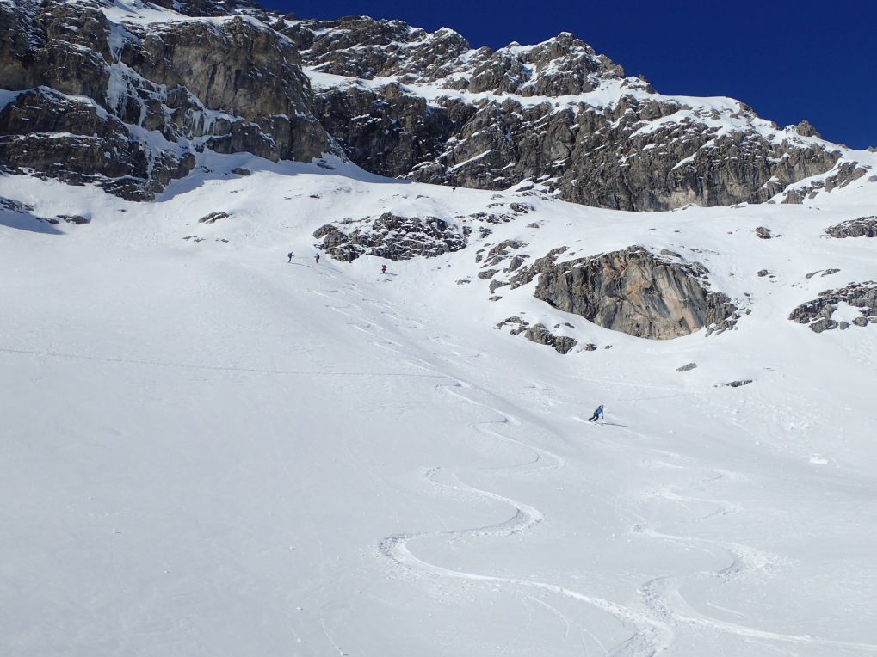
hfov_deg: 45.8
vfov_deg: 35.1
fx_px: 1039
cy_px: 324
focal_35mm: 41
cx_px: 429
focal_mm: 7.34
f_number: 11
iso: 200
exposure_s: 1/640
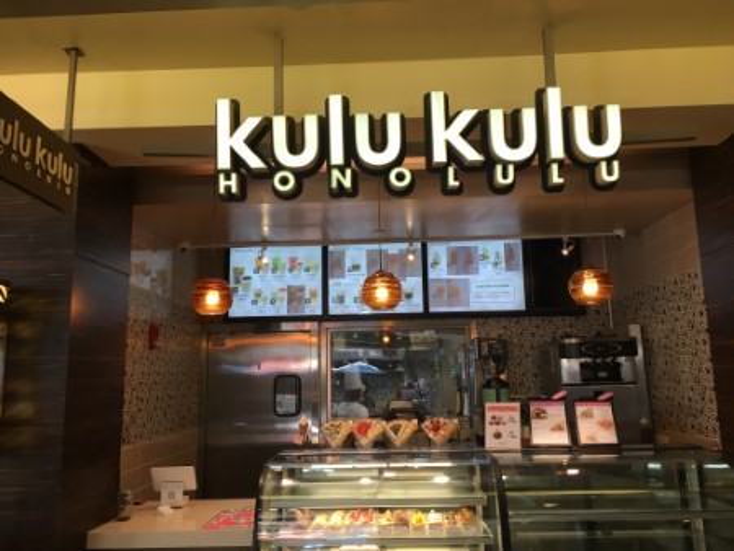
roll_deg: -0.9
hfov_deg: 61.6
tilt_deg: +11.9
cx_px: 367
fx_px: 615
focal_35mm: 29
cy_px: 276
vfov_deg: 48.3
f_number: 2.2
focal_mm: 4.15
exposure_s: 1/40
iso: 25
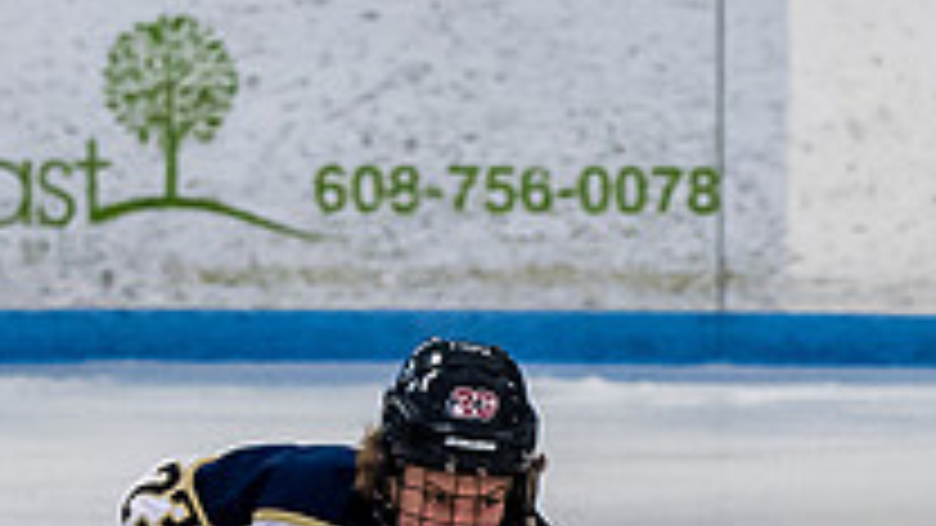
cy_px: 563
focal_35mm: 803
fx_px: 19930
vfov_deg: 1.5
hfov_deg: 2.7
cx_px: 688
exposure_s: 1/800
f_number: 3.5
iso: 1250
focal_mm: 105
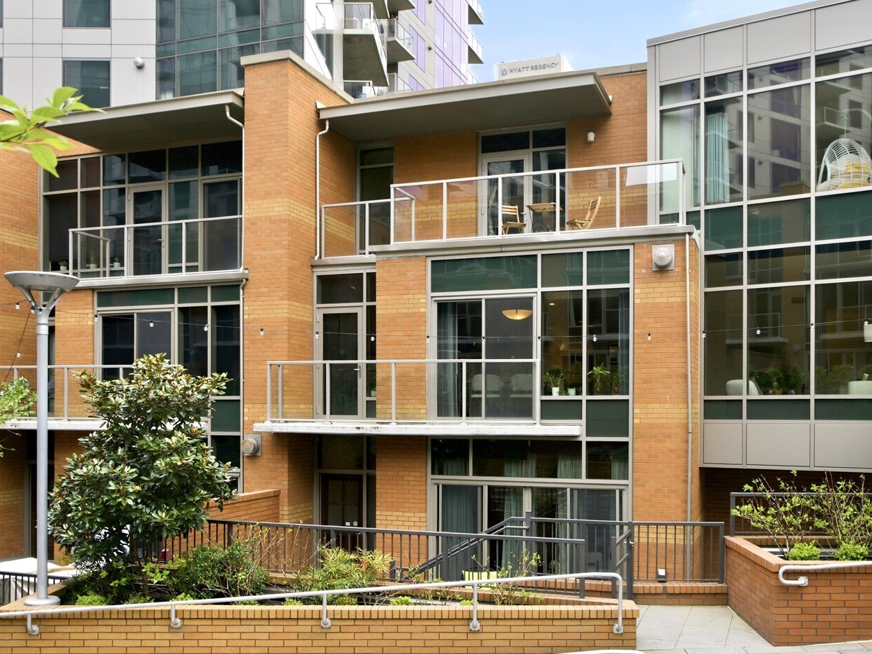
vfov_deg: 46.6
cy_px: 267
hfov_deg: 59.7
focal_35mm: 30
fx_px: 756
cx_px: 499
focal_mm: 23
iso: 400
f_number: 9
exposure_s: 1/50
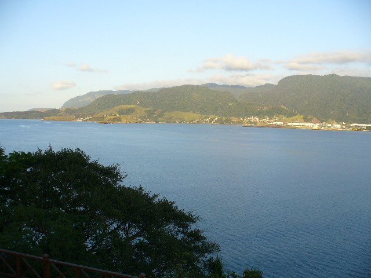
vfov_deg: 38.7
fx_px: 397
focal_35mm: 37
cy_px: 139
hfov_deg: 50.1
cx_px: 186
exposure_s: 1/160
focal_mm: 6.1
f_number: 5.6
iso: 80
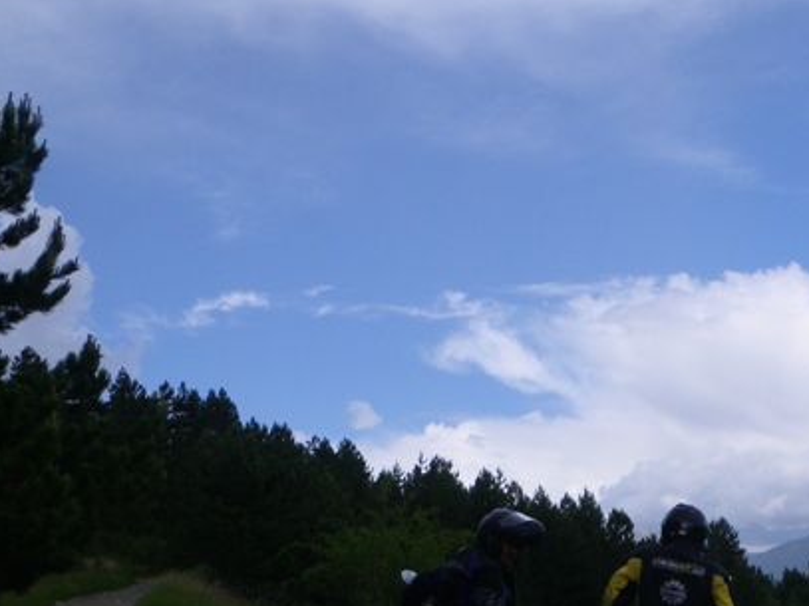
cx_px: 660
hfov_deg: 33.8
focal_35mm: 55
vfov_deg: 25.5
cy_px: 576
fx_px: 1285
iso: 64
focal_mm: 5
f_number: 4.2
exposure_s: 1/640
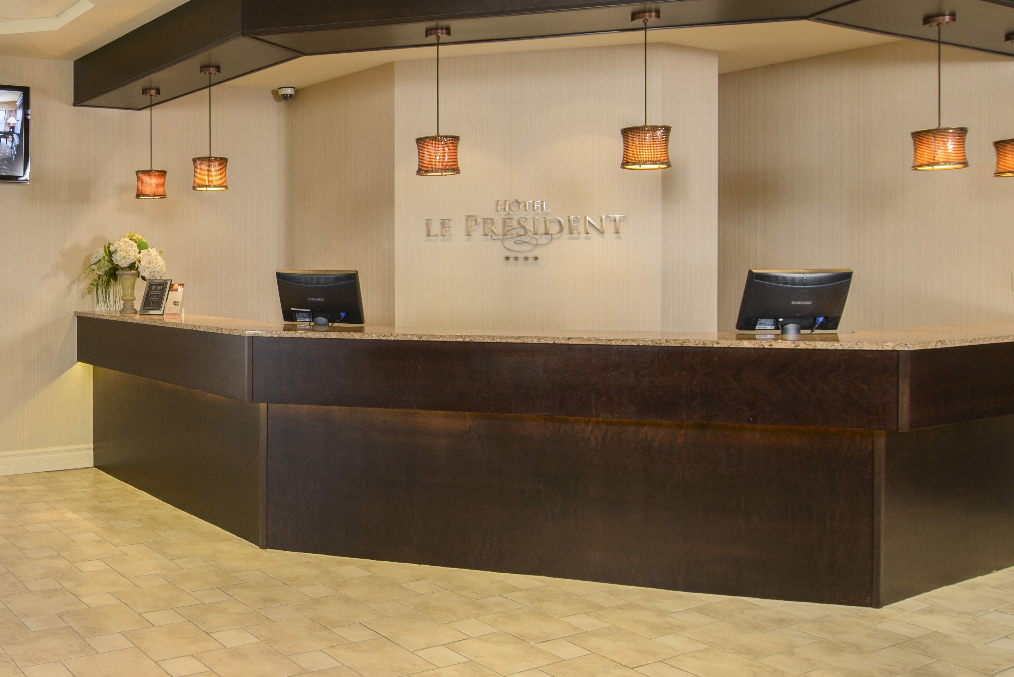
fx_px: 958
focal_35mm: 34
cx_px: 148
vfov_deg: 38.7
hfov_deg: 50.9
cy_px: 256
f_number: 5.6
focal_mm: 15
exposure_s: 1/8
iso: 100
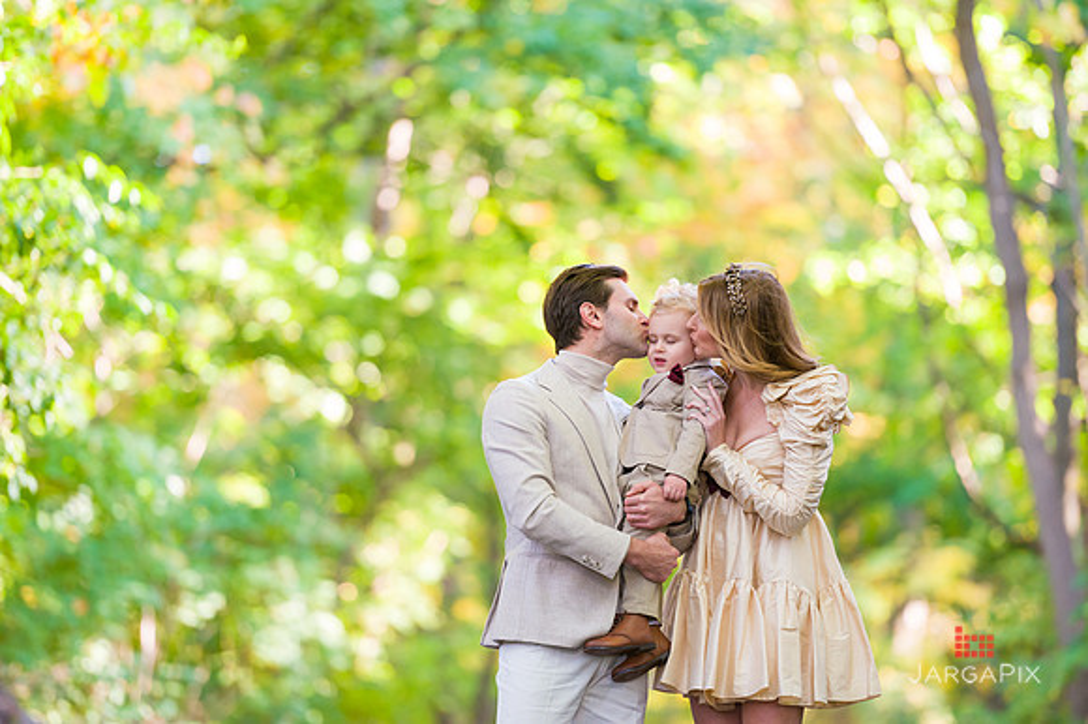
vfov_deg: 6.9
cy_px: 362
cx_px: 544
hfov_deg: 10.3
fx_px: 6041
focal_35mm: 200
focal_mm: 200
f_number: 3.2
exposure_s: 1/200
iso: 1600
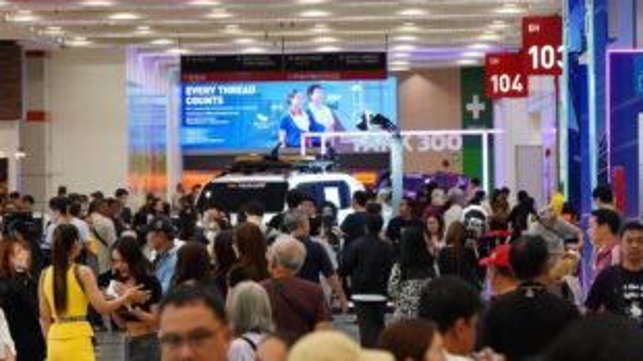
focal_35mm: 299
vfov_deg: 4.1
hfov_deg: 7.2
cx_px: 242
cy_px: 168
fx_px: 5095
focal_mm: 130
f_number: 5.6
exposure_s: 1/200
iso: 2000
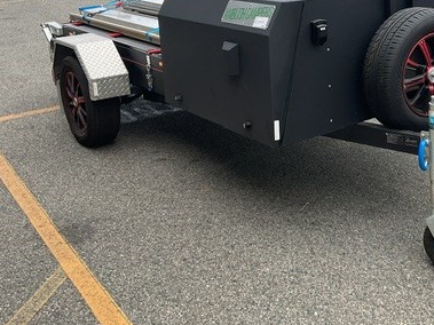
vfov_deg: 29.2
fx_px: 614
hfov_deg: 38.0
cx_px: 324
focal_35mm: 49
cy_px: 81
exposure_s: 1/683
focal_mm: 3
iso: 16
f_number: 1.8
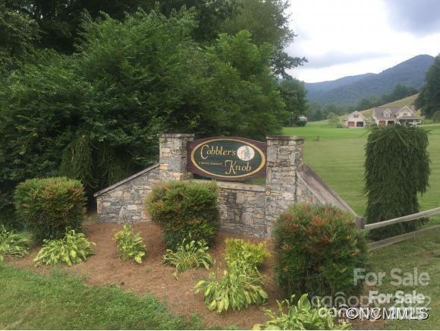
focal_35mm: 29
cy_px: 166
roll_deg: -1.2
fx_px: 369
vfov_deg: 48.3
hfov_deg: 61.6
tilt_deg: -4.8
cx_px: 220
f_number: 2.2
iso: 32
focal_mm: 4.15
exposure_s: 1/314
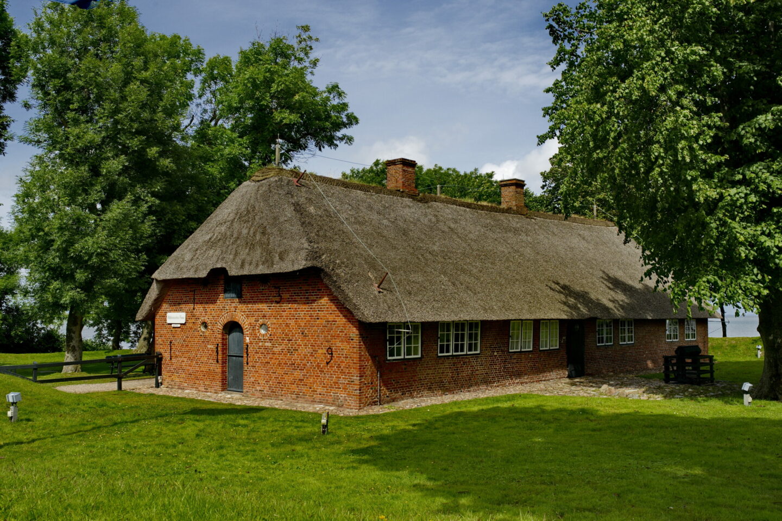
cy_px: 260
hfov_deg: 54.5
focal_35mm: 35
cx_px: 391
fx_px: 760
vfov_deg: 37.8
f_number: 11
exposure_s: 1/250
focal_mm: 35
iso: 200
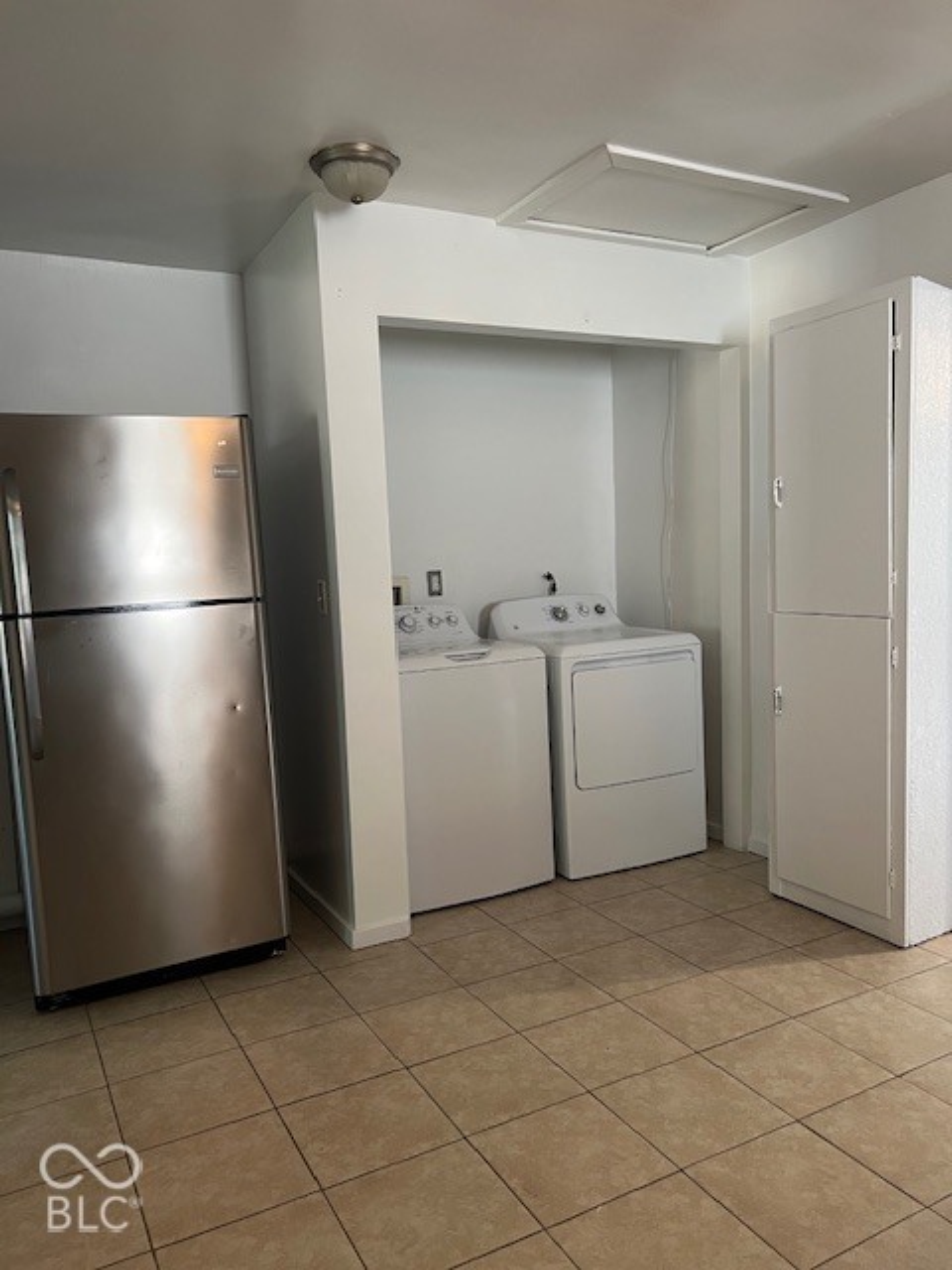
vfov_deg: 67.3
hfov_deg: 53.1
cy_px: 635
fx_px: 953
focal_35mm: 26
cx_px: 476
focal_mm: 5.7
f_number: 1.5
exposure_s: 1/60
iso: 160
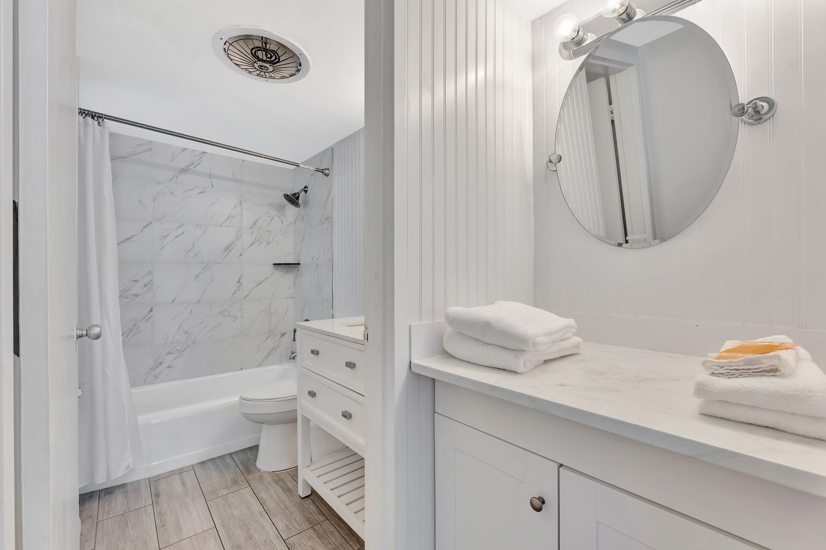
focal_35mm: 15
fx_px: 344
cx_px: 413
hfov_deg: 100.4
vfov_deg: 77.3
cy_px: 275
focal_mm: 15
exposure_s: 1/10
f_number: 8
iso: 500
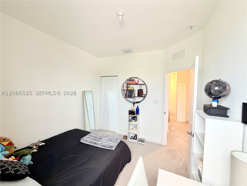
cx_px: 124
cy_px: 93
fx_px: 100
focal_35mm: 14
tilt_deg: -0.4
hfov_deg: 102.1
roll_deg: -0.9
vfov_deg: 85.7
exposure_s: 1/60
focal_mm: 2.22
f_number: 2.2
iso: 320
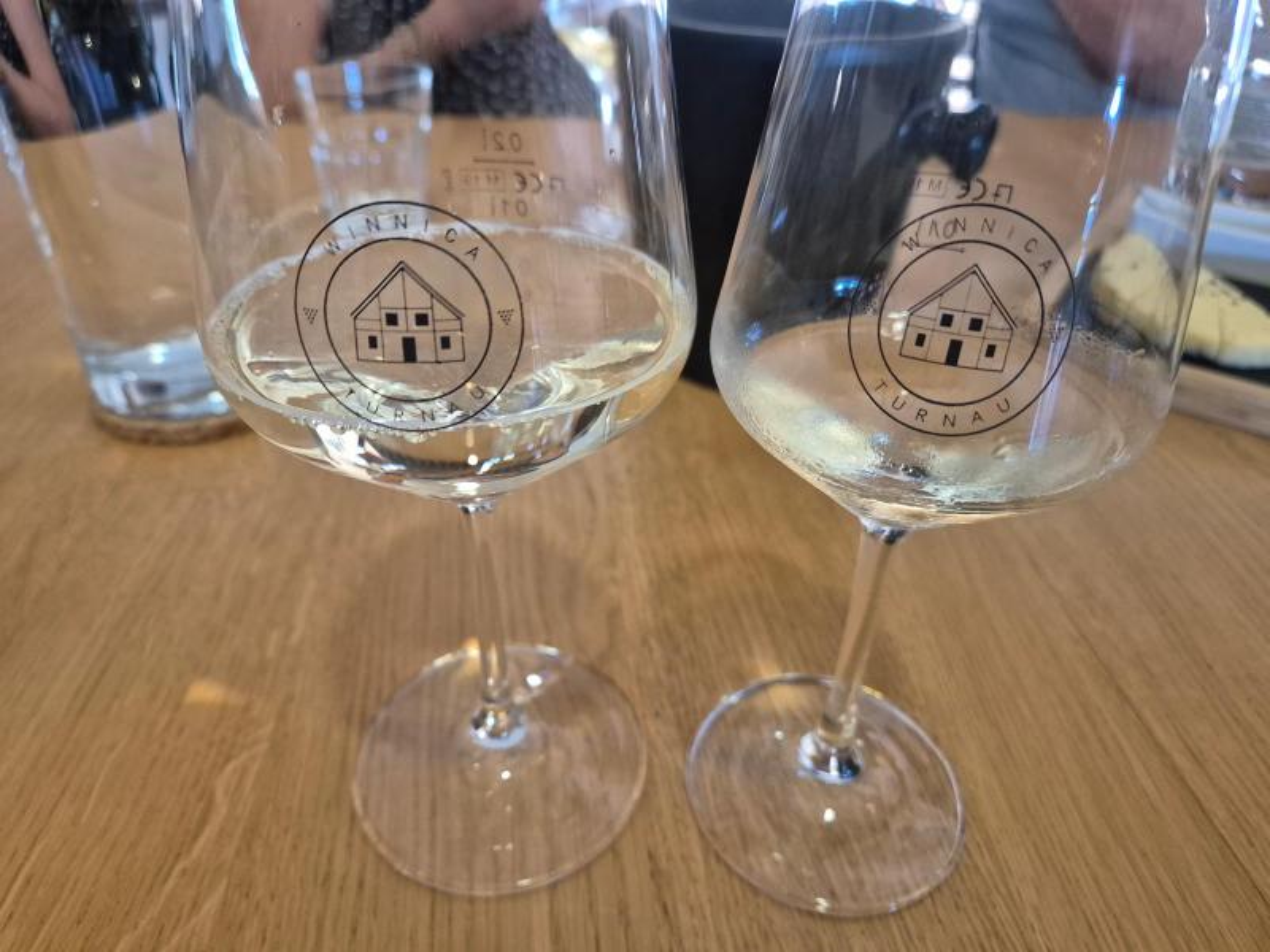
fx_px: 844
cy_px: 476
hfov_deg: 73.9
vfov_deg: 58.9
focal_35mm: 23
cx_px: 635
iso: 1000
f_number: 1.8
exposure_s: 1/100
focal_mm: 5.4
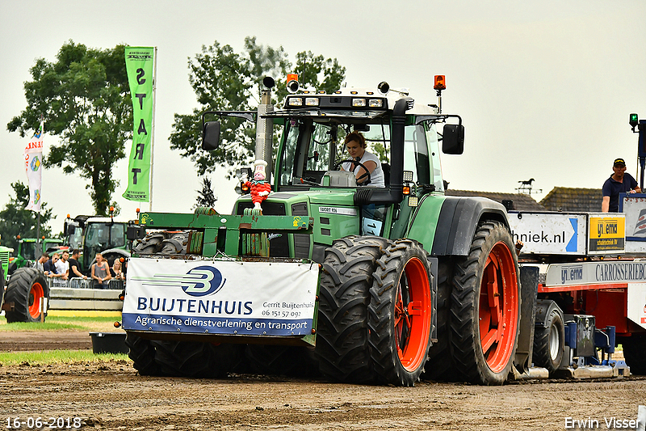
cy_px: 216
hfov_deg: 9.5
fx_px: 3902
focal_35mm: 218
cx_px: 323
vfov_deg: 6.3
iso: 500
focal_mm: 145
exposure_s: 1/640
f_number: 9
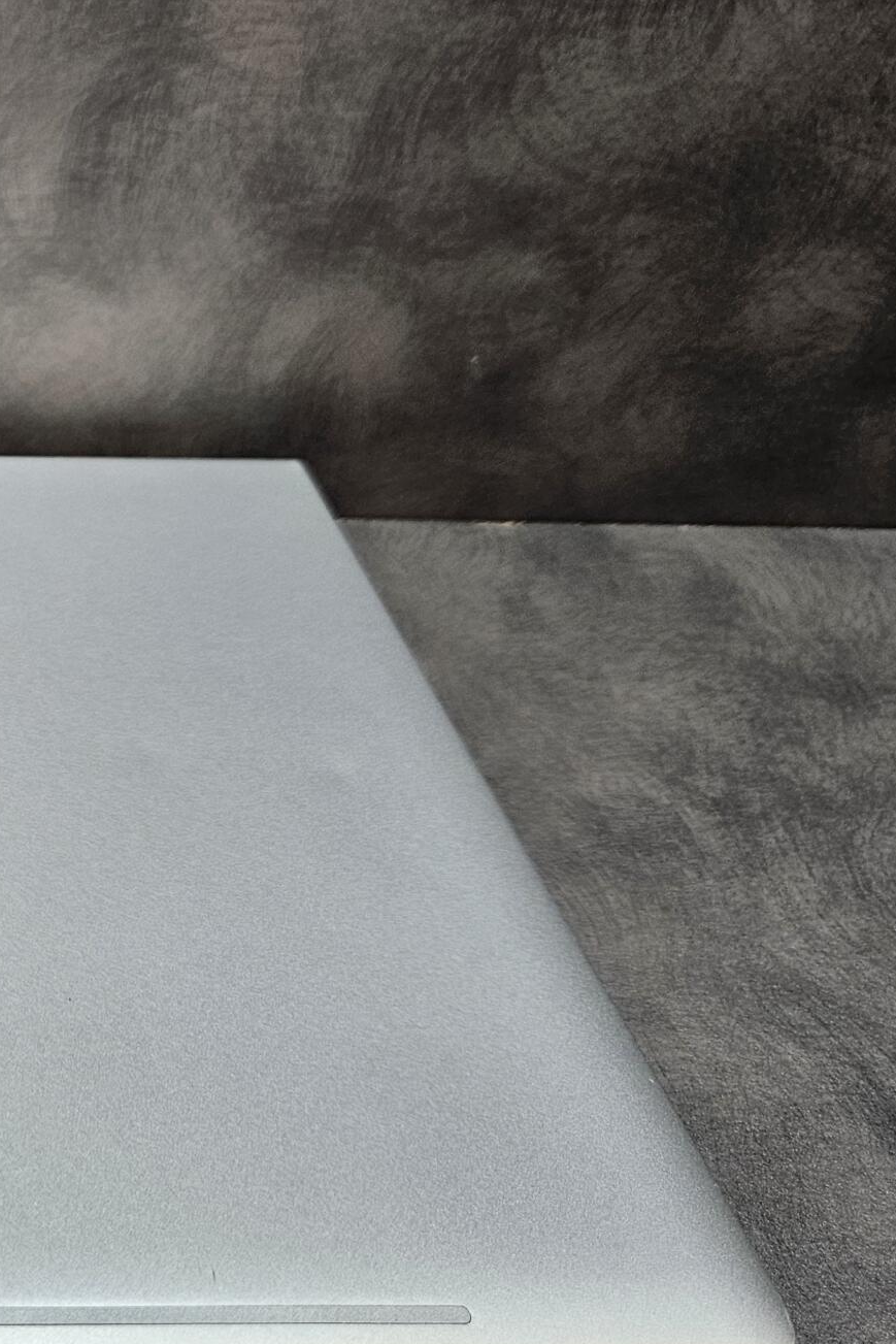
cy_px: 560
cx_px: -392
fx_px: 1754
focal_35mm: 47
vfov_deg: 41.8
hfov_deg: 23.7
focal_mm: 5.4
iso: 125
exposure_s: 1/180
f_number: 1.8
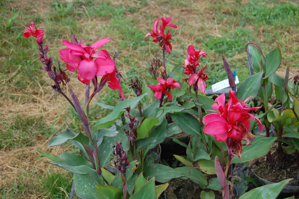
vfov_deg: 28.0
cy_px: 100
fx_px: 398
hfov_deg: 41.1
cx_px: 150
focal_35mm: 48
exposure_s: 1/160
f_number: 6.3
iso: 200
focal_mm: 32
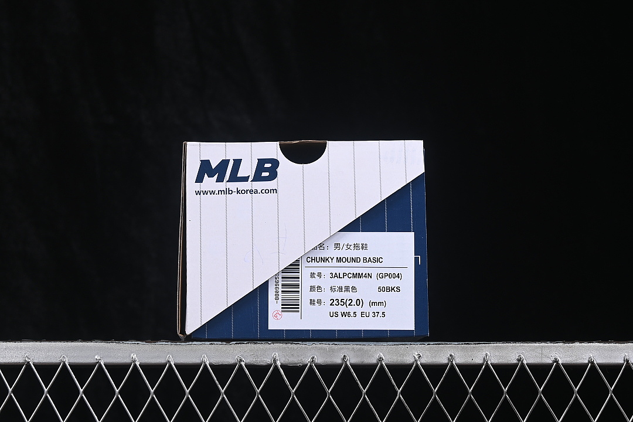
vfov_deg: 18.2
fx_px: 1319
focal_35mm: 75
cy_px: 211
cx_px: 316
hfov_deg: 27.0
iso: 160
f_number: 8
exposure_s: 1/80
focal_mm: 50
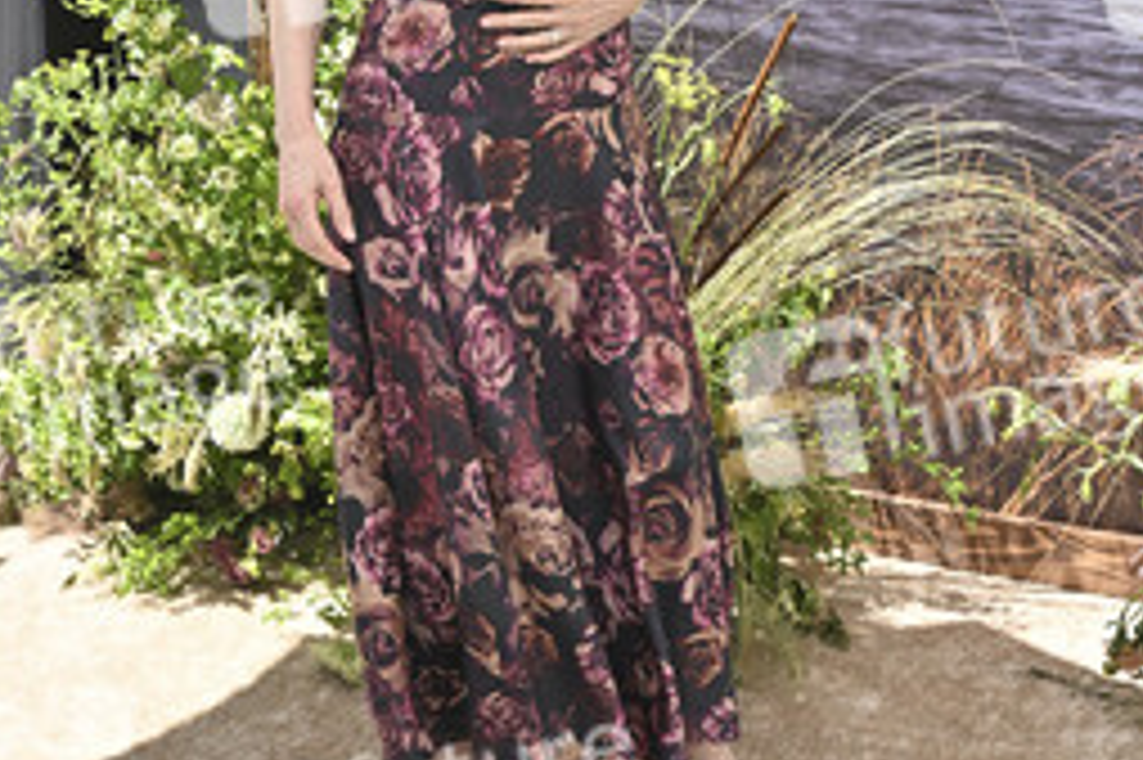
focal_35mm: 63
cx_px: 549
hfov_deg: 31.9
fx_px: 1999
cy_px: 157
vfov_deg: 21.3
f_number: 7.1
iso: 250
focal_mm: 40
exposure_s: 1/320
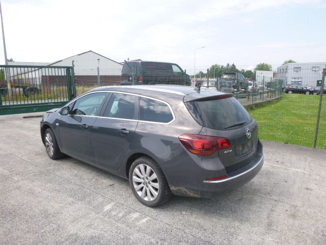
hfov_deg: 69.4
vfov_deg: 54.9
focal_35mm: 25
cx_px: 163
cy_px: 122
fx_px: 235
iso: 100
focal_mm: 4.5
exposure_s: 1/320
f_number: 3.9
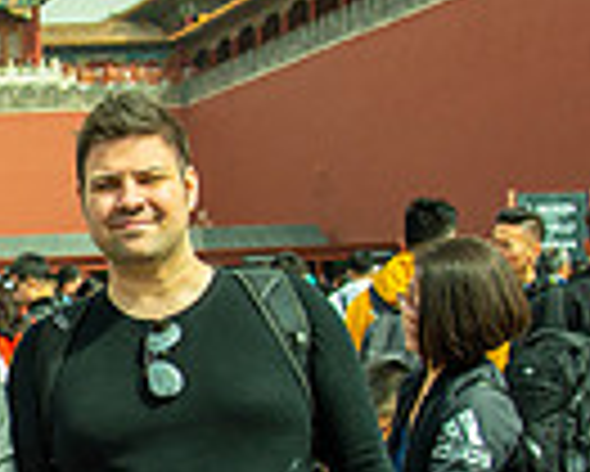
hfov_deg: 17.9
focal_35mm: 100
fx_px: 1747
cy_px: 357
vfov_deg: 15.3
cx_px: -189
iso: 100
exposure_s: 1/1000
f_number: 4.5
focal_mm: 24
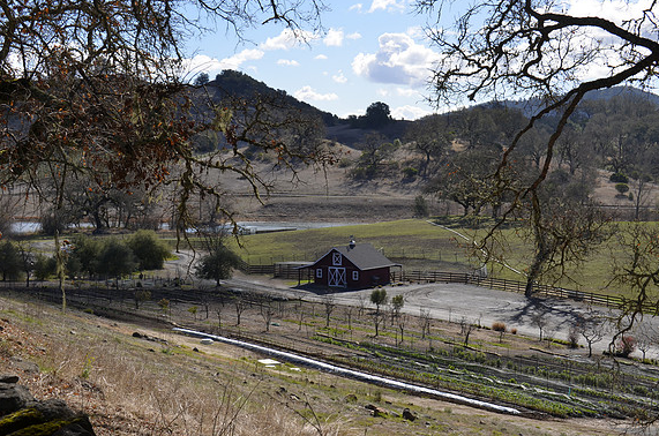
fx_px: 1224
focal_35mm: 67
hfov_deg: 30.1
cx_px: 331
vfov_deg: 20.2
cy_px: 216
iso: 100
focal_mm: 44
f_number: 9
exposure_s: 1/250
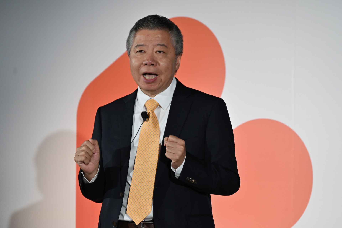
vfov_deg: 7.3
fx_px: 1781
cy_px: 114
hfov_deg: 11.0
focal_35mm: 188
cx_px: 171
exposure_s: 1/200
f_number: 6.3
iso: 1100
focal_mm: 125
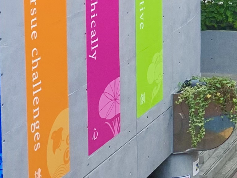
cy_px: -83
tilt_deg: -4.2
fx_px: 931
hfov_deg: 13.3
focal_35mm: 136
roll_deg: -0.3
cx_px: 399
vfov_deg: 10.5
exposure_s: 1/229
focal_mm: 4.25
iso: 25
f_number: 1.8
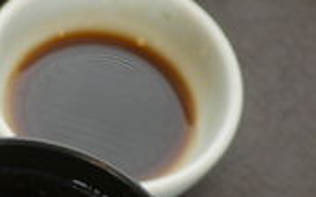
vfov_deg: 5.1
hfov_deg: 7.8
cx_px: -317
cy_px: 29
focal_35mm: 256
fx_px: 2201
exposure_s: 1/160
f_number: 1.7
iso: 200
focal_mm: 25
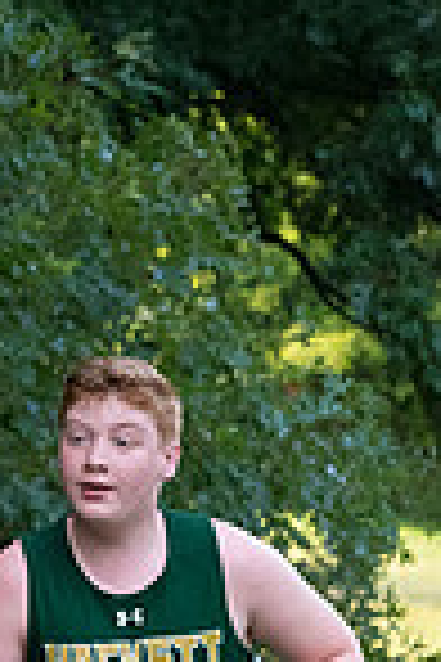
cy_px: 955
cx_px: 124
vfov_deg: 4.7
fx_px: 7992
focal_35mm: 435
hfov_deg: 3.2
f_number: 5
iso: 3200
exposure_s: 1/1600
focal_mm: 95
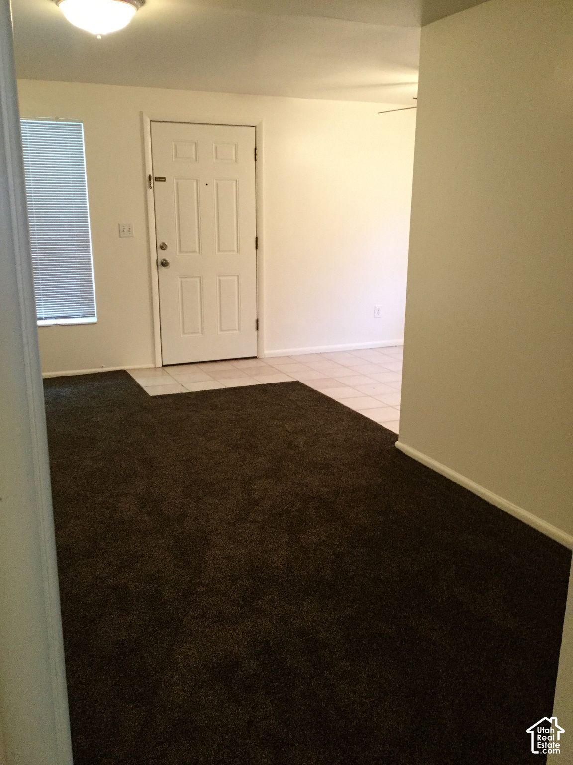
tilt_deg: -13.7
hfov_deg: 45.4
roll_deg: -1.4
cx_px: 286
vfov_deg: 58.4
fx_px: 684
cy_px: 382
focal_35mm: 31
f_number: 2.4
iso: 125
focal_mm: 3.3
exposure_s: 1/30
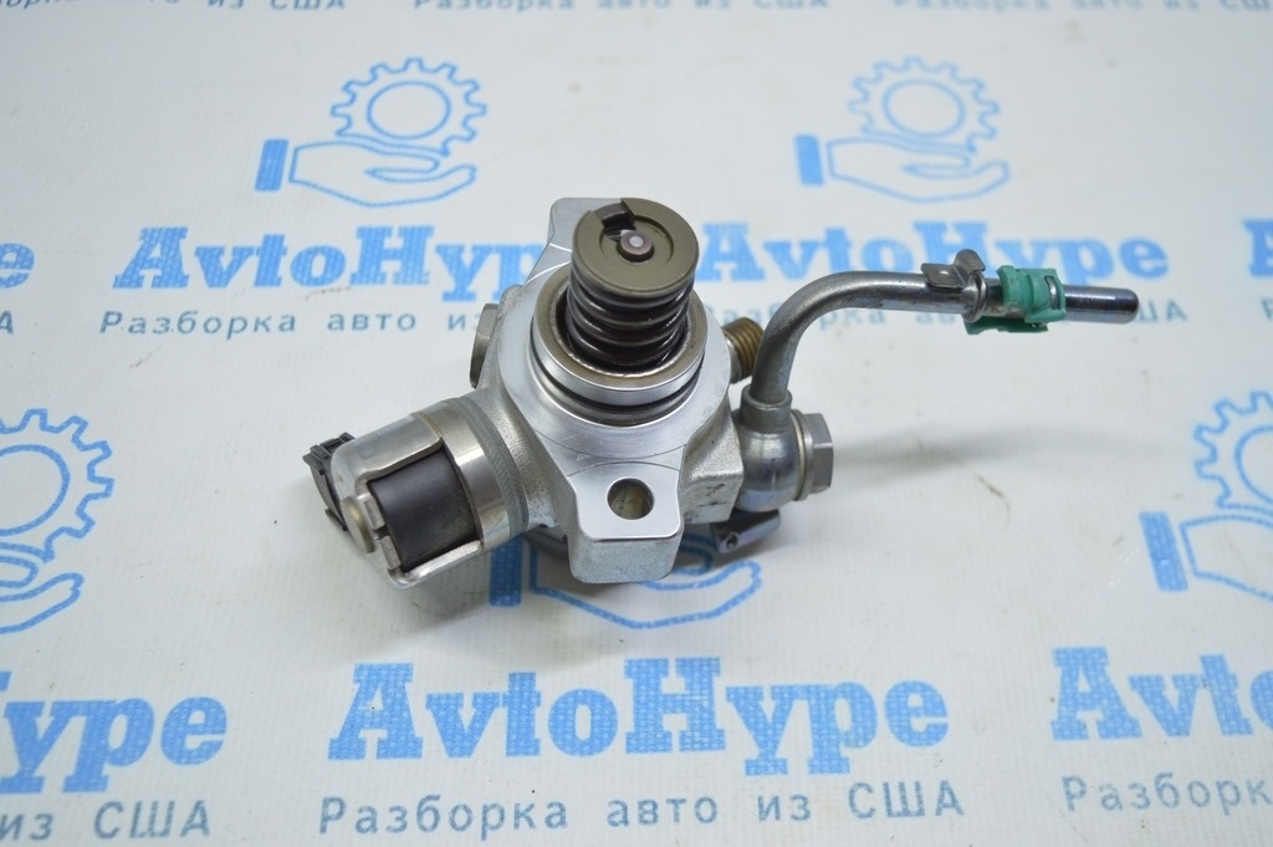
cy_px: 424
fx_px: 1272
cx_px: 636
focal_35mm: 36
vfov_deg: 36.8
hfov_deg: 53.2
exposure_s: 1/60
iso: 400
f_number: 4
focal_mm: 24
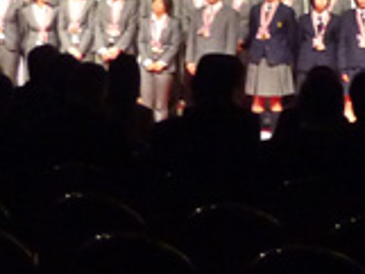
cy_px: 9
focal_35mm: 85
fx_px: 897
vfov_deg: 17.1
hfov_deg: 22.8
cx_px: 268
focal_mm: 4.4
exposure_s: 1/30
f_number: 2.8
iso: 250
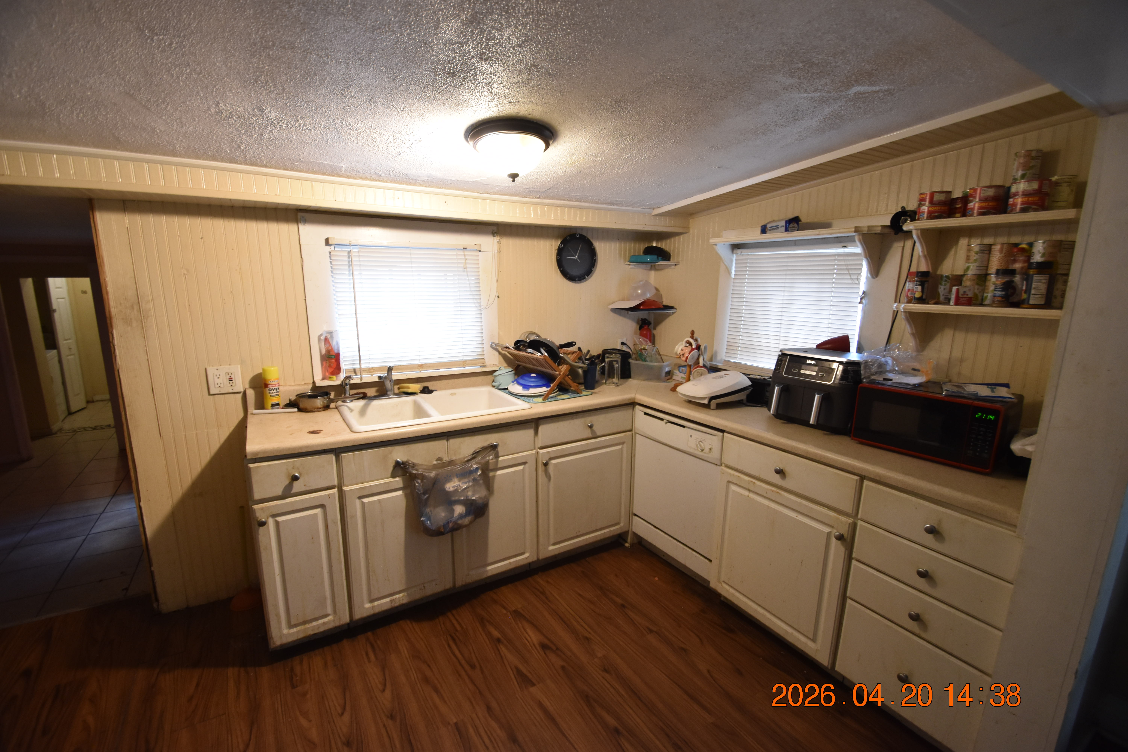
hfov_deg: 100.4
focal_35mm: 15
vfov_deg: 77.3
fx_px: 470
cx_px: 564
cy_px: 376
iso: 800
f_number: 3.5
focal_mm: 10
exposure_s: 1/30
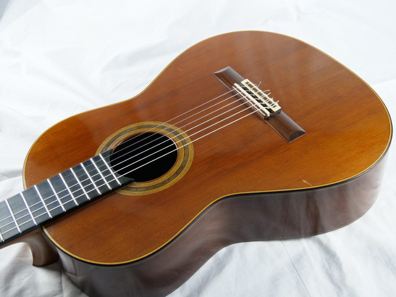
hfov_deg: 43.0
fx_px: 503
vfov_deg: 32.9
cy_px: 148
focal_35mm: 44
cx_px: 198
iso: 400
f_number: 4.5
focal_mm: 22
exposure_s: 1/60
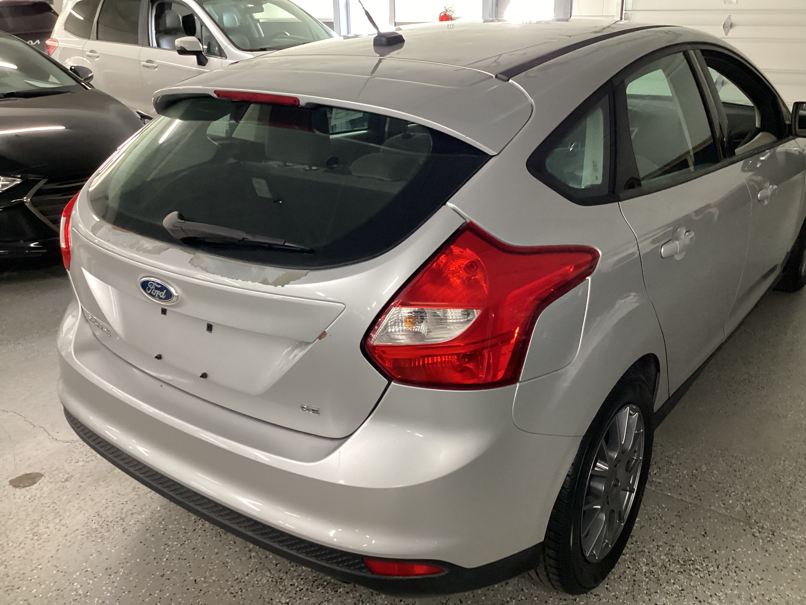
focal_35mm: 31
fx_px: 722
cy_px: 302
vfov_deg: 45.4
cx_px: 403
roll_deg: +1.1
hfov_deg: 58.4
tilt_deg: -25.2
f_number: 2.4
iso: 320
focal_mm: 3.3
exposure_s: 1/60
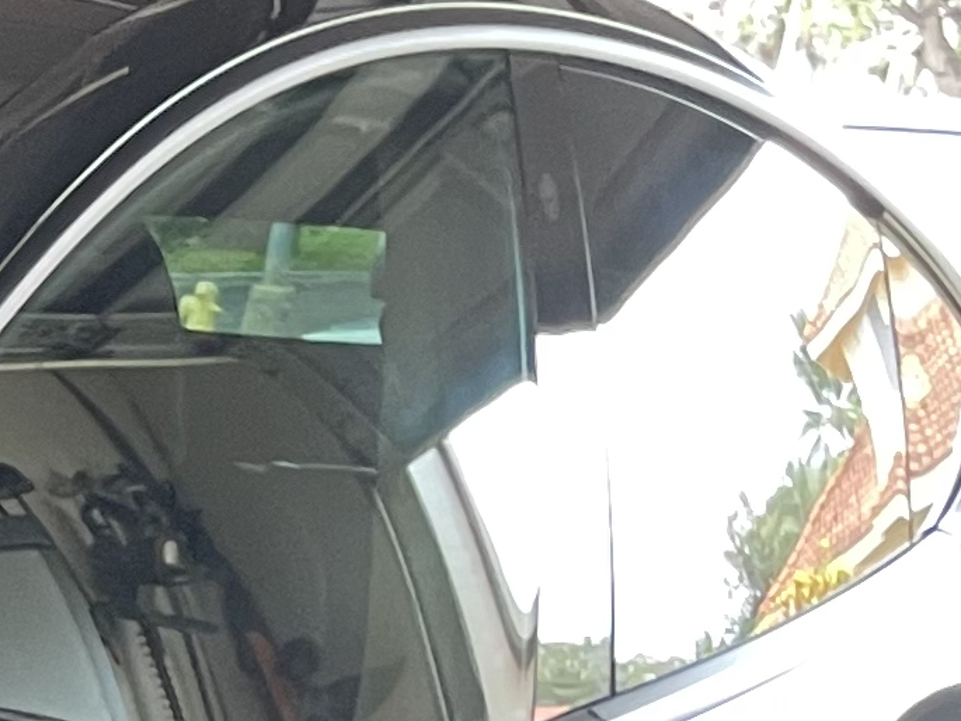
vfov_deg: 9.0
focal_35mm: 153
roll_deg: -4.0
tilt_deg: -19.8
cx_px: -1428
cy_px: 1535
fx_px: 4248
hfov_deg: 10.8
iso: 125
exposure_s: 1/60
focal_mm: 4.2
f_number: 1.6
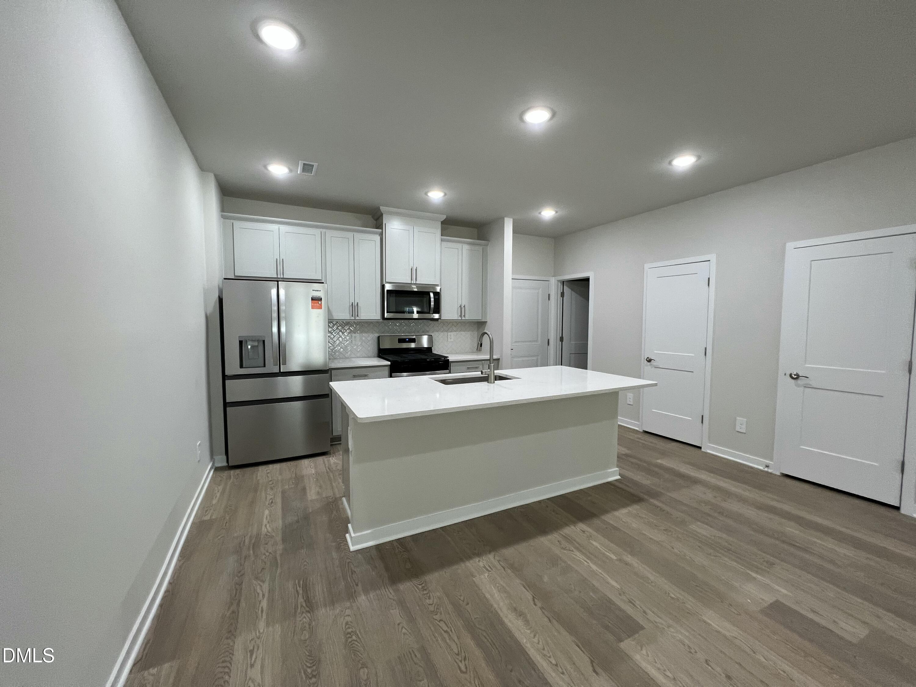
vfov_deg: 89.9
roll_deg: -1.0
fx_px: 344
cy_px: 344
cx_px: 458
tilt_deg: -4.2
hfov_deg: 106.2
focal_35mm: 13
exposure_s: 1/120
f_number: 1.8
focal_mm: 1.57
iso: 160
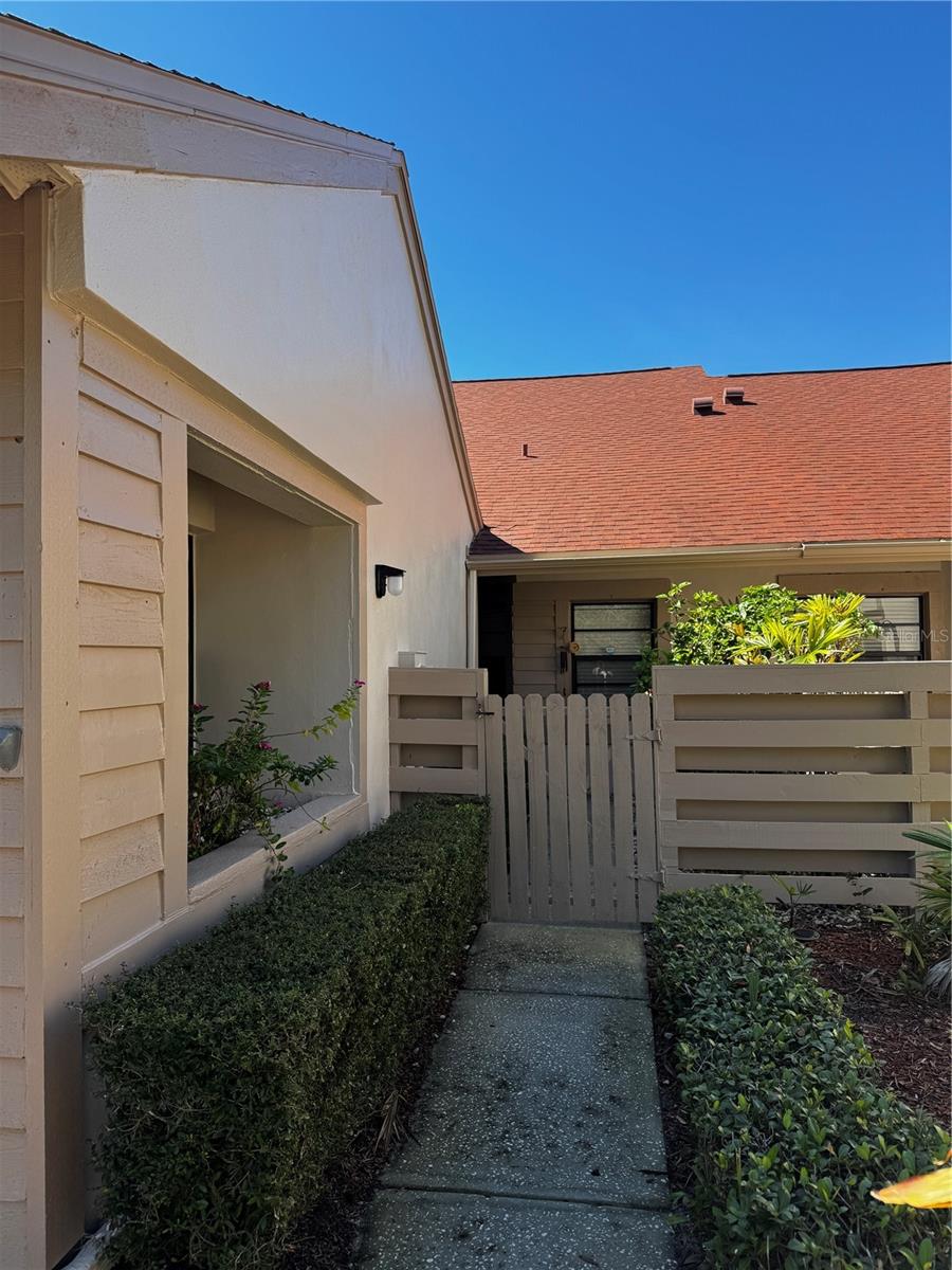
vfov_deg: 71.6
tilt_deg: +2.4
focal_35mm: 24
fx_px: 880
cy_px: 635
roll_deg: +0.9
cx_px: 476
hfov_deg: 56.8
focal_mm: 6.76
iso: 80
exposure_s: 1/1637
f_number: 1.78
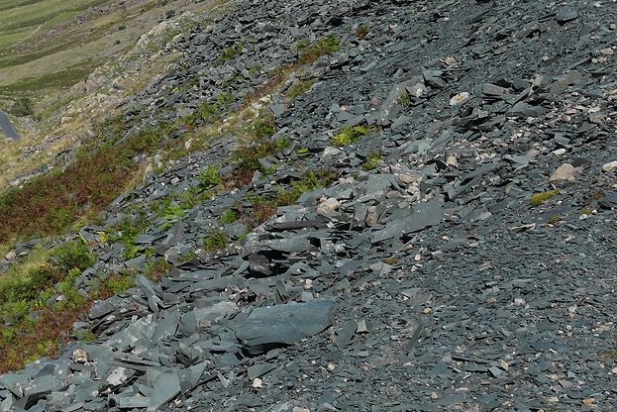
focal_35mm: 77
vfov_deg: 16.1
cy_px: -217
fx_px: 1320
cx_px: -260
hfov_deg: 22.4
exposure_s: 1/640
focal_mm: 20
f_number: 5.6
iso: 100
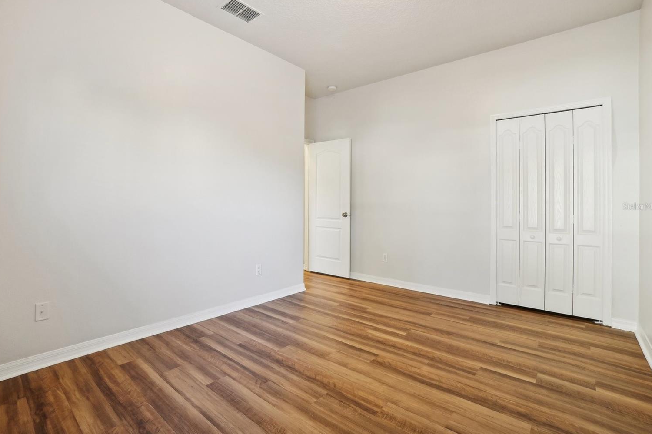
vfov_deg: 73.7
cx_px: 314
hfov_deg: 96.7
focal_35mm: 16
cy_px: 206
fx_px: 290
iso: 400
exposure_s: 1/10
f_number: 8
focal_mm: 10
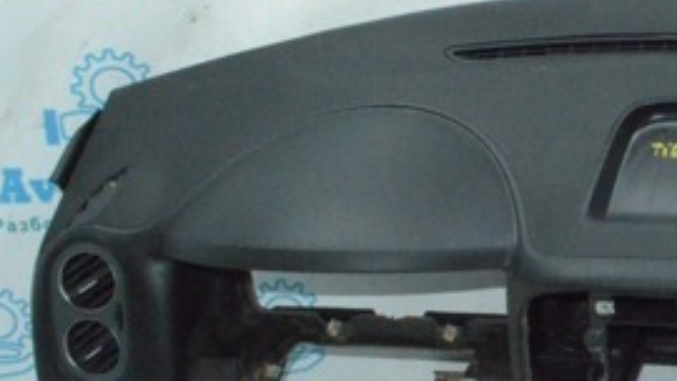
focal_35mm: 67
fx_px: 1203
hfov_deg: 28.1
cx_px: 777
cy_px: 147
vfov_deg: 18.0
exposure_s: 1/50
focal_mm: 18
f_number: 22
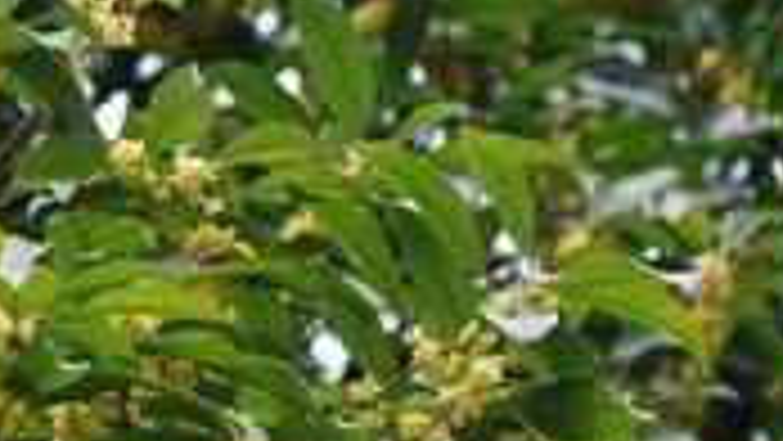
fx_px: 7497
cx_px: -45
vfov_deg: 3.4
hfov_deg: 6.0
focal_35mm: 361
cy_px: 166
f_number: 5.6
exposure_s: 1/125
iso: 200
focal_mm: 80
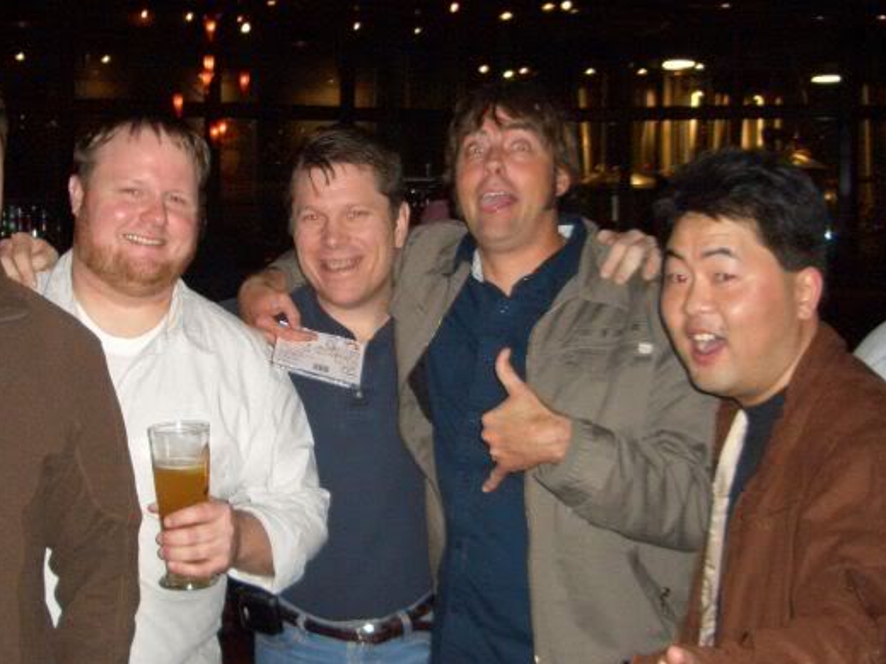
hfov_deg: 35.1
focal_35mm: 54
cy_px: 348
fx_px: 1382
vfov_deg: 27.0
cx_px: 265
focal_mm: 5.8
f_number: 2.6
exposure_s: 1/60
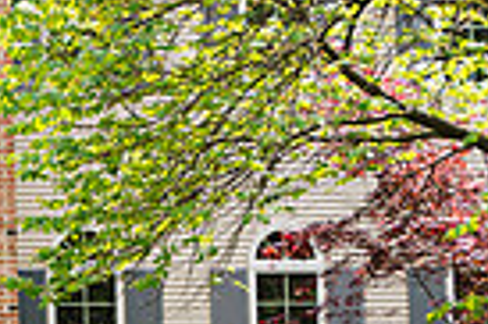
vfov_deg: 9.0
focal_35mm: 152
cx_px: -229
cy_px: 94
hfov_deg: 12.9
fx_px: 2058
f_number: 4
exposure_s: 1/400
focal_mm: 34.5
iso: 125
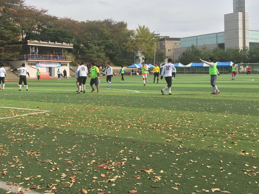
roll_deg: +0.5
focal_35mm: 41
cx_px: 91
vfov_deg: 35.1
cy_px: 85
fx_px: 307
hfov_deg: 45.2
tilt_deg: -1.4
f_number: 2.2
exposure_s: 1/1647
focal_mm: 4.15
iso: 32
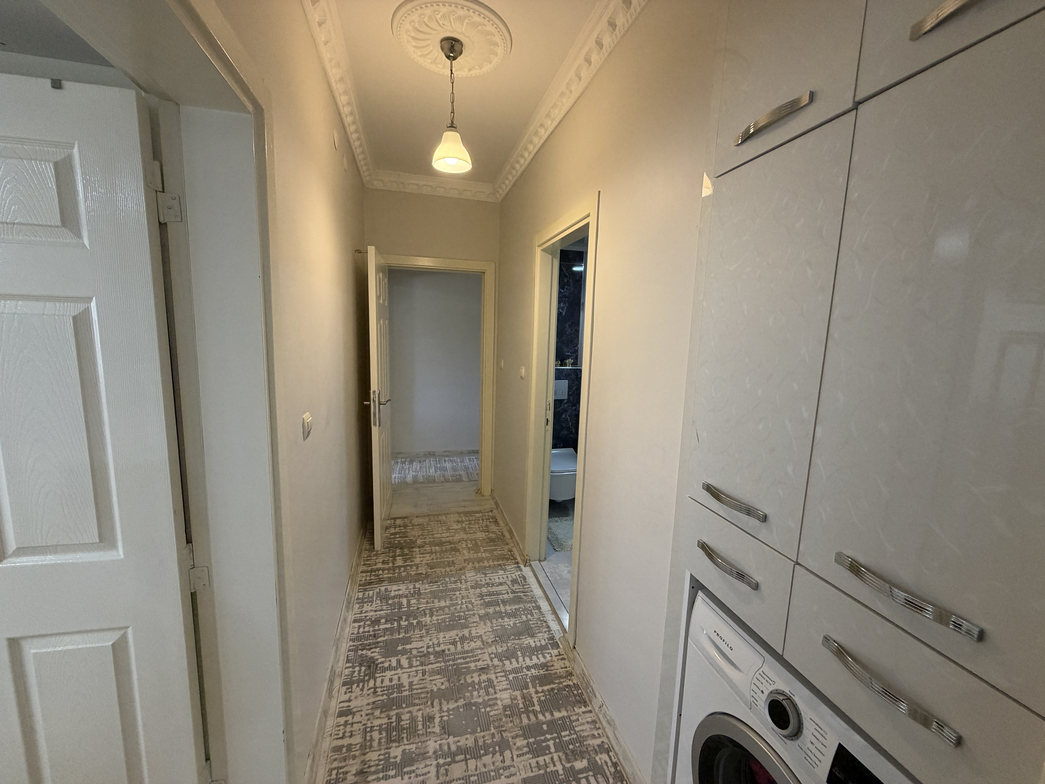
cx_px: 522
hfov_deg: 102.1
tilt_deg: -8.8
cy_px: 392
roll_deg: -1.5
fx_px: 423
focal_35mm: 14
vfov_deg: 85.7
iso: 200
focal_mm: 2.22
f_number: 2.2
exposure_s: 1/50
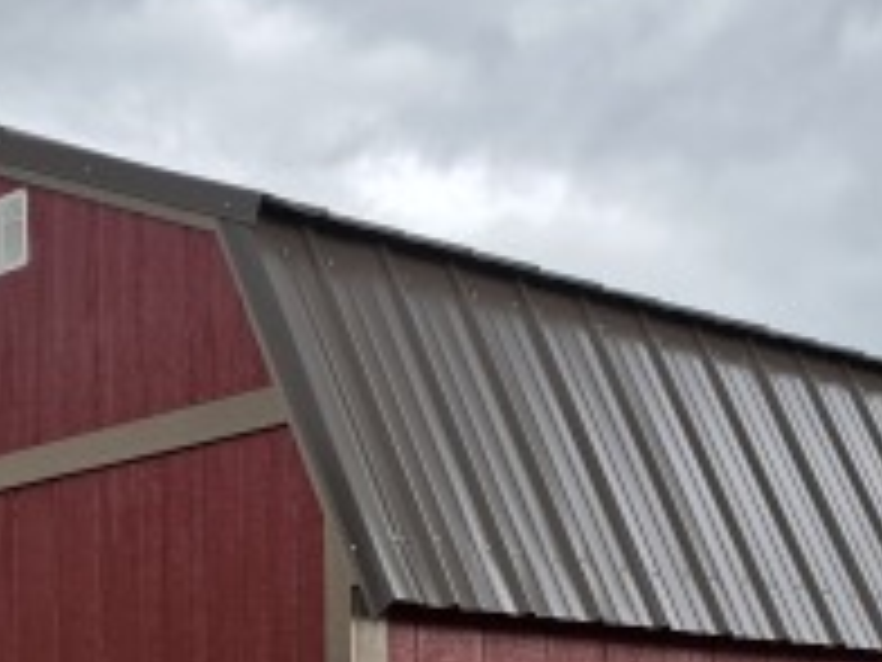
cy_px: 878
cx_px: 477
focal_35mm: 75
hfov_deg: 26.0
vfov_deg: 18.2
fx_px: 1911
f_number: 1.4
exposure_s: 1/180
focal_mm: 6.5
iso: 20
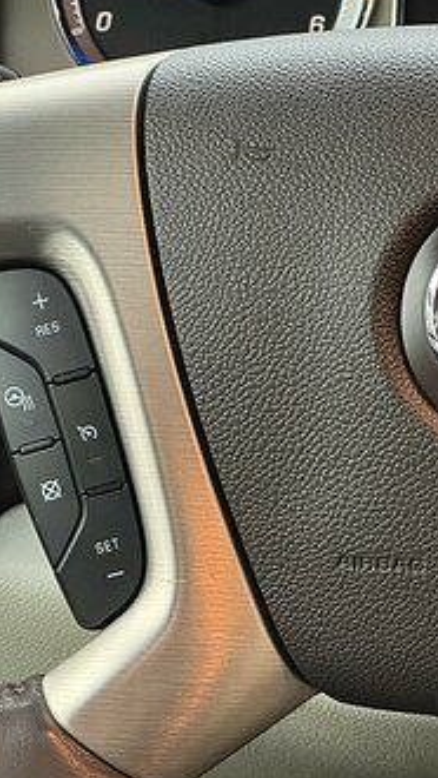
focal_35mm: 139
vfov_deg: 15.4
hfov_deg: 8.7
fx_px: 2866
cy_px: 420
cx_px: 35
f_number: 2.8
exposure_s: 1/56
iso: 640
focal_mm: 9
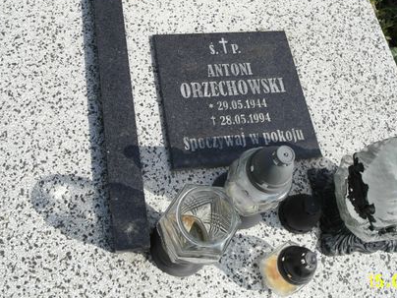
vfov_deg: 37.3
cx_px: 182
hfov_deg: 48.9
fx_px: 436
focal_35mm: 38
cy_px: 95
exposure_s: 1/500
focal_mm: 5.2
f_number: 4.4
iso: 80
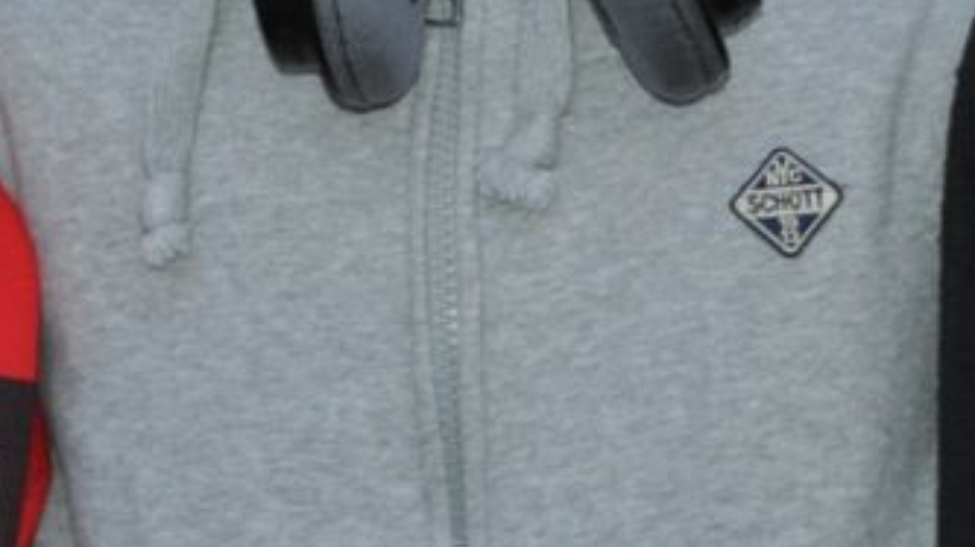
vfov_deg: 7.6
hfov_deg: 13.7
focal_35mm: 157
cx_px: 340
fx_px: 4057
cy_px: -164
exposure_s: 1/60
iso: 800
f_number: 4
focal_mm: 26
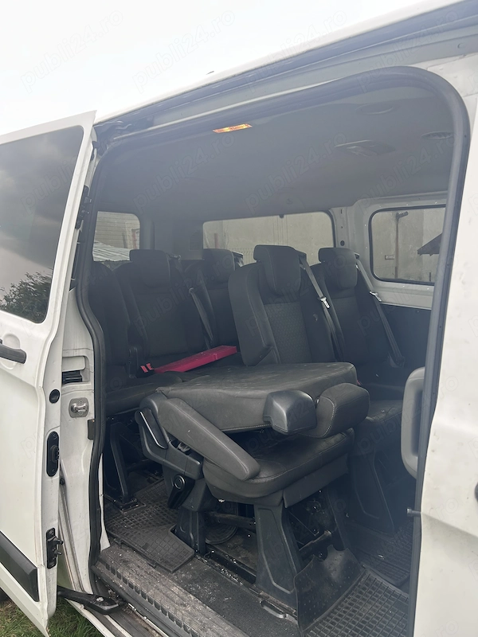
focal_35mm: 26
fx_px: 479
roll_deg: +3.3
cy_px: 318
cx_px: 239
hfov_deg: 53.1
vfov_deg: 67.3
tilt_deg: -7.5
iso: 50
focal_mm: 5.7
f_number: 1.5
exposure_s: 1/121
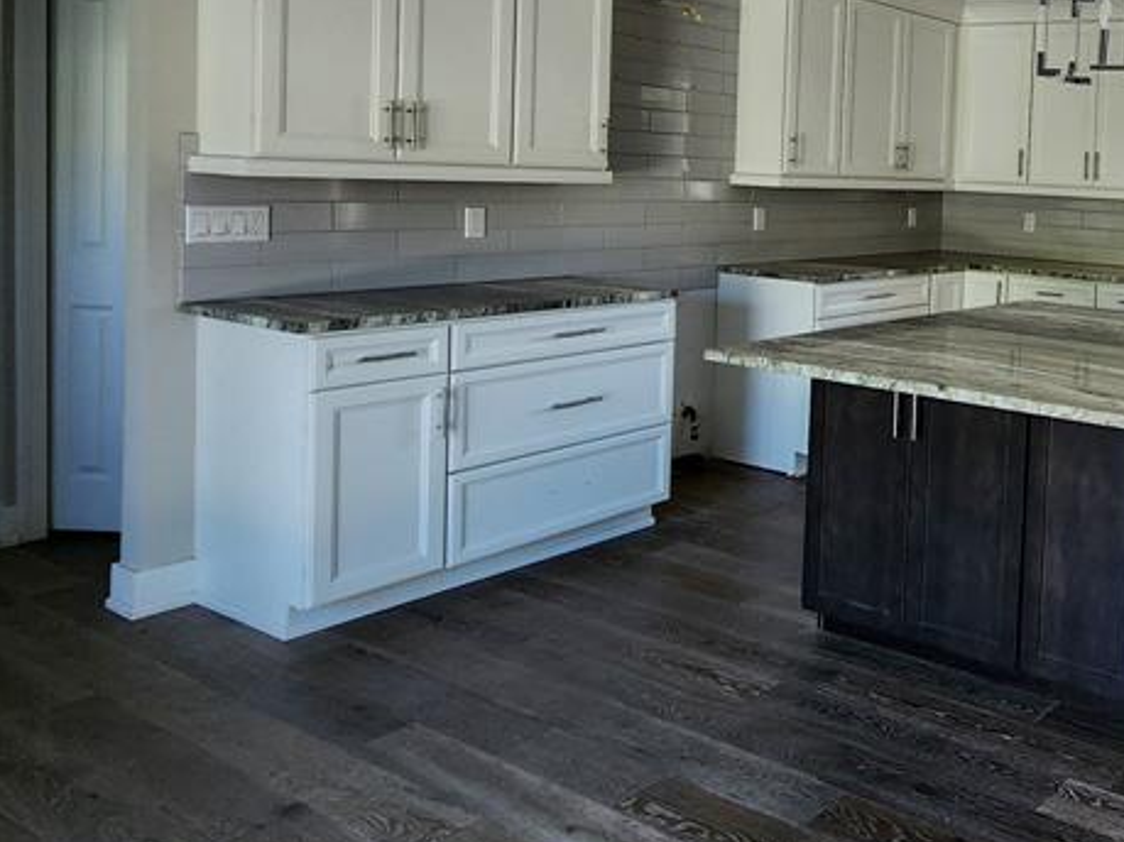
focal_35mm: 29
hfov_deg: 49.1
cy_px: 250
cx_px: 1151
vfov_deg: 47.1
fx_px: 941
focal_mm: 2.2
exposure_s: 1/60
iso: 160
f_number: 2.2
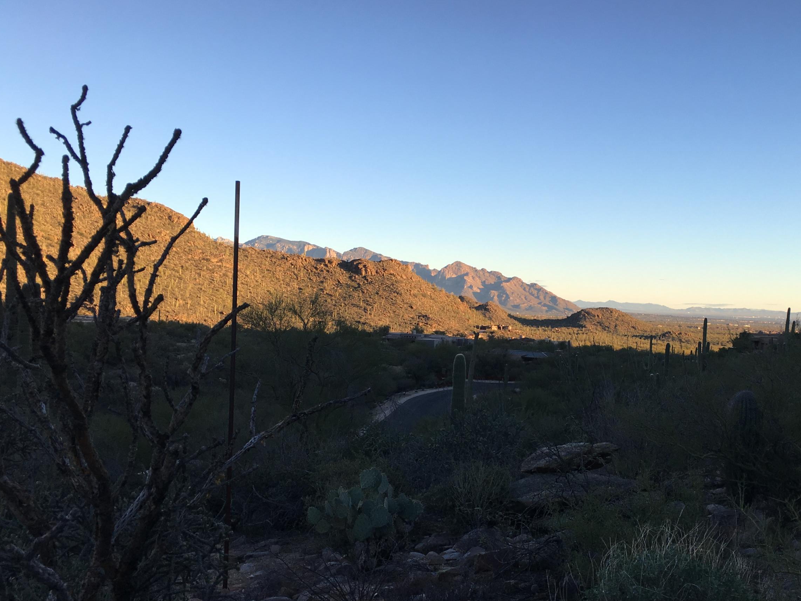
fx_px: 879
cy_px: 354
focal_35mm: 38
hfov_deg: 48.5
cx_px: 503
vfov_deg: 37.6
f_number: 2.2
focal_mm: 4.15
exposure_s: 1/427
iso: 25
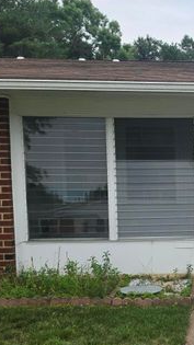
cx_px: 241
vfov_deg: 38.9
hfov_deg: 20.9
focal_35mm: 53
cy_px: 218
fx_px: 485
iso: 64
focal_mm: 6.5
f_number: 1.4
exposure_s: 1/7622
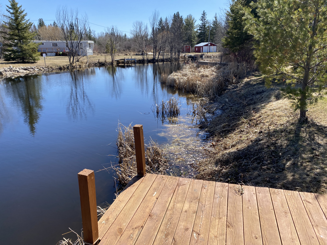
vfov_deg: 53.1
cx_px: 164
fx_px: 246
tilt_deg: -15.4
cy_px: 122
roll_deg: -2.0
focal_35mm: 26
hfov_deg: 67.3
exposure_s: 1/1927
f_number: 1.8
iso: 32
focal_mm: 4.25
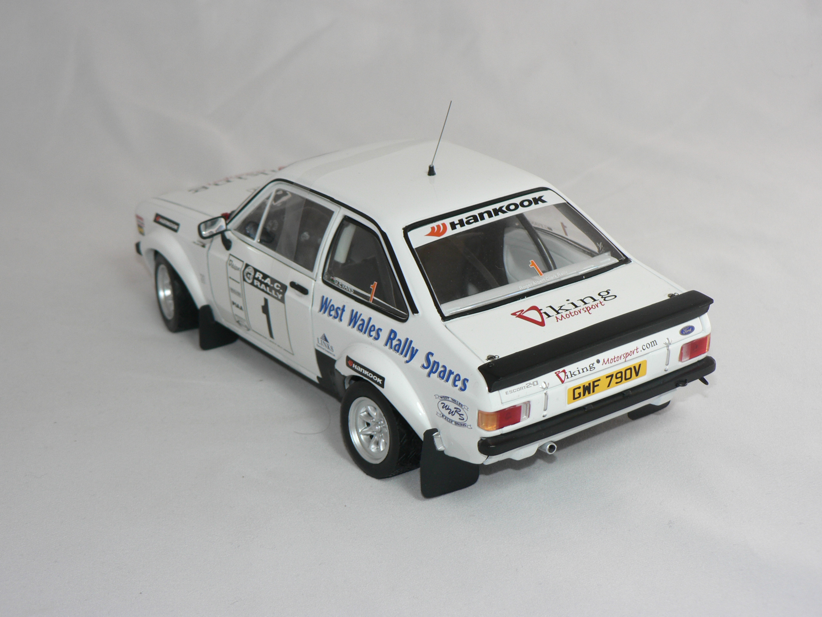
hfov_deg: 29.0
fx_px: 1591
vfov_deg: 21.9
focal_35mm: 67
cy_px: 308
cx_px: 411
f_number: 3.6
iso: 80
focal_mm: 11.2
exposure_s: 1/100
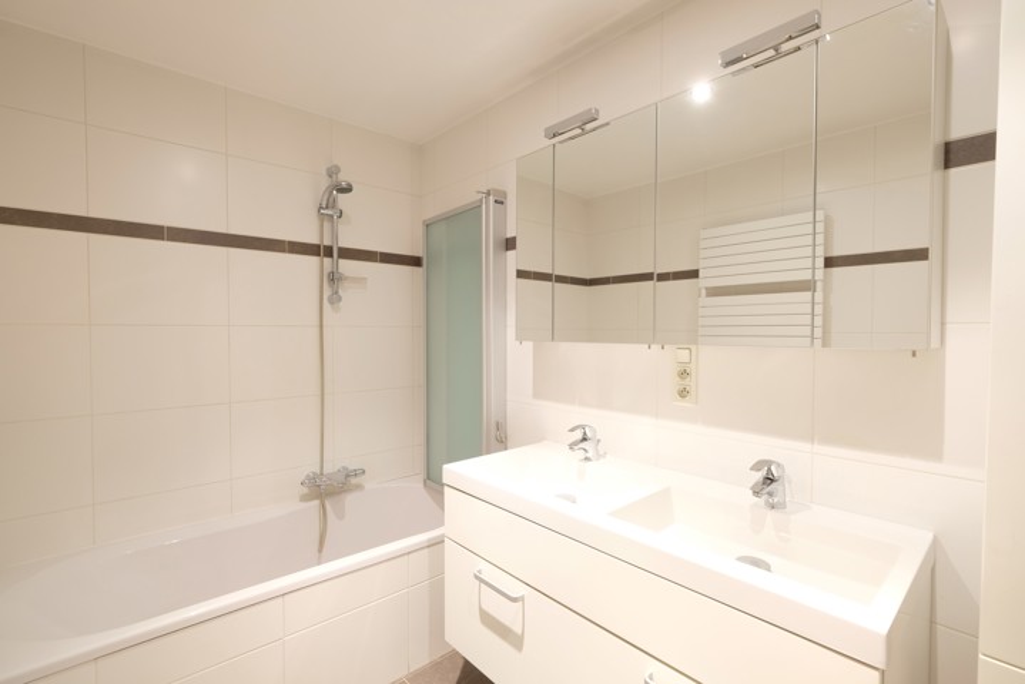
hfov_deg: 100.4
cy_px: 342
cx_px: 512
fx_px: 427
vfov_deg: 77.4
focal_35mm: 15
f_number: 5.6
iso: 200
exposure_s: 1.7
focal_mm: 10
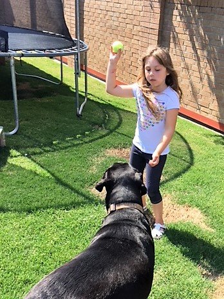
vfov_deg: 61.7
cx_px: 112
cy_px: 150
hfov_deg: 48.2
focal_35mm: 29
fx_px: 250
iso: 32
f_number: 2.2
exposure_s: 1/599
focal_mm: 4.15
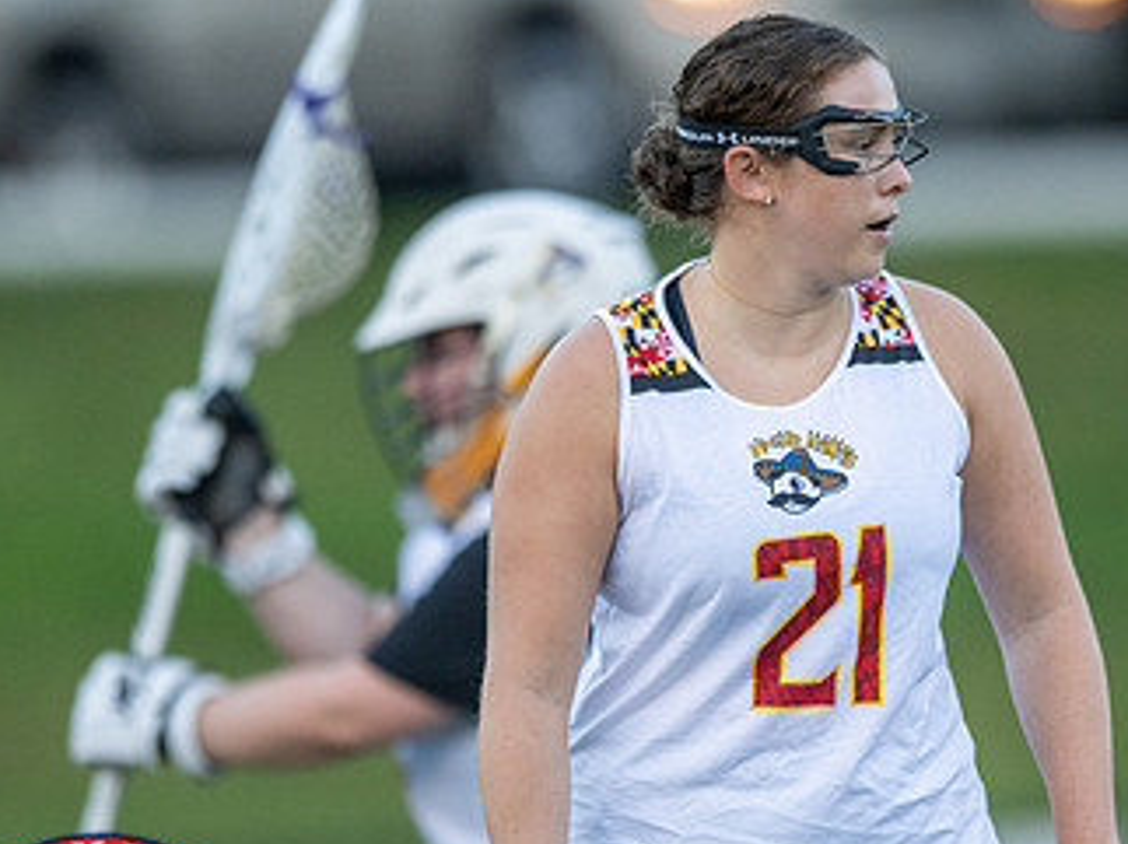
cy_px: 520
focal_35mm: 948
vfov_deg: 1.6
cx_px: 873
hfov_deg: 2.1
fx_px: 30869
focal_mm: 400
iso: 900
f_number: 2.8
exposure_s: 1/1250
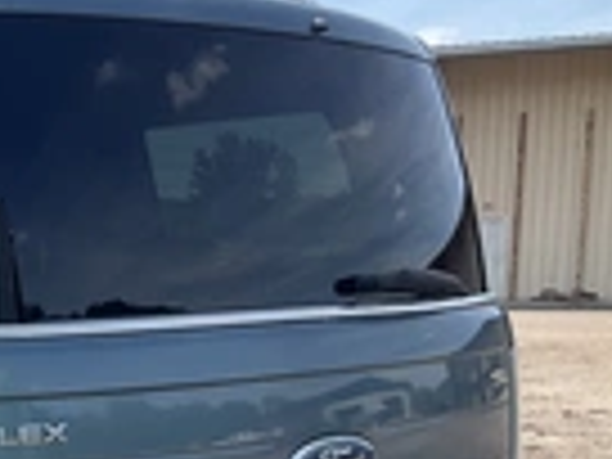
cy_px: 536
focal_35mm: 85
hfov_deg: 21.3
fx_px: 1503
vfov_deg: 16.7
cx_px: -130
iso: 25
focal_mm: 3
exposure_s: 1/739
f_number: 1.8
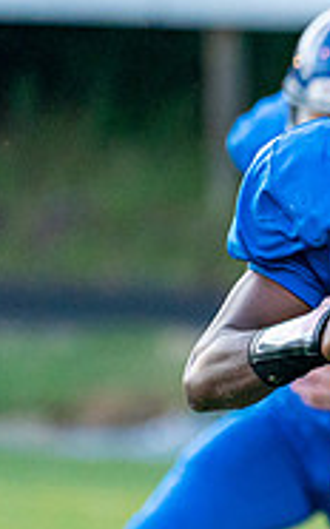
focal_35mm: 1487
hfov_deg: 0.9
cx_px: 736
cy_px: 308
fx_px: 21431
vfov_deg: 1.4
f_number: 5.6
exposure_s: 1/1000
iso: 4000
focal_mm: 400
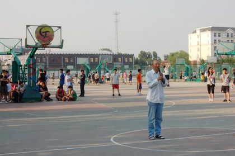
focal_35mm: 68
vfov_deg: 20.1
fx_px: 440
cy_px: 78
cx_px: 118
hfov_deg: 29.9
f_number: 29
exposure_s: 1/20
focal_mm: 45
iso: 200
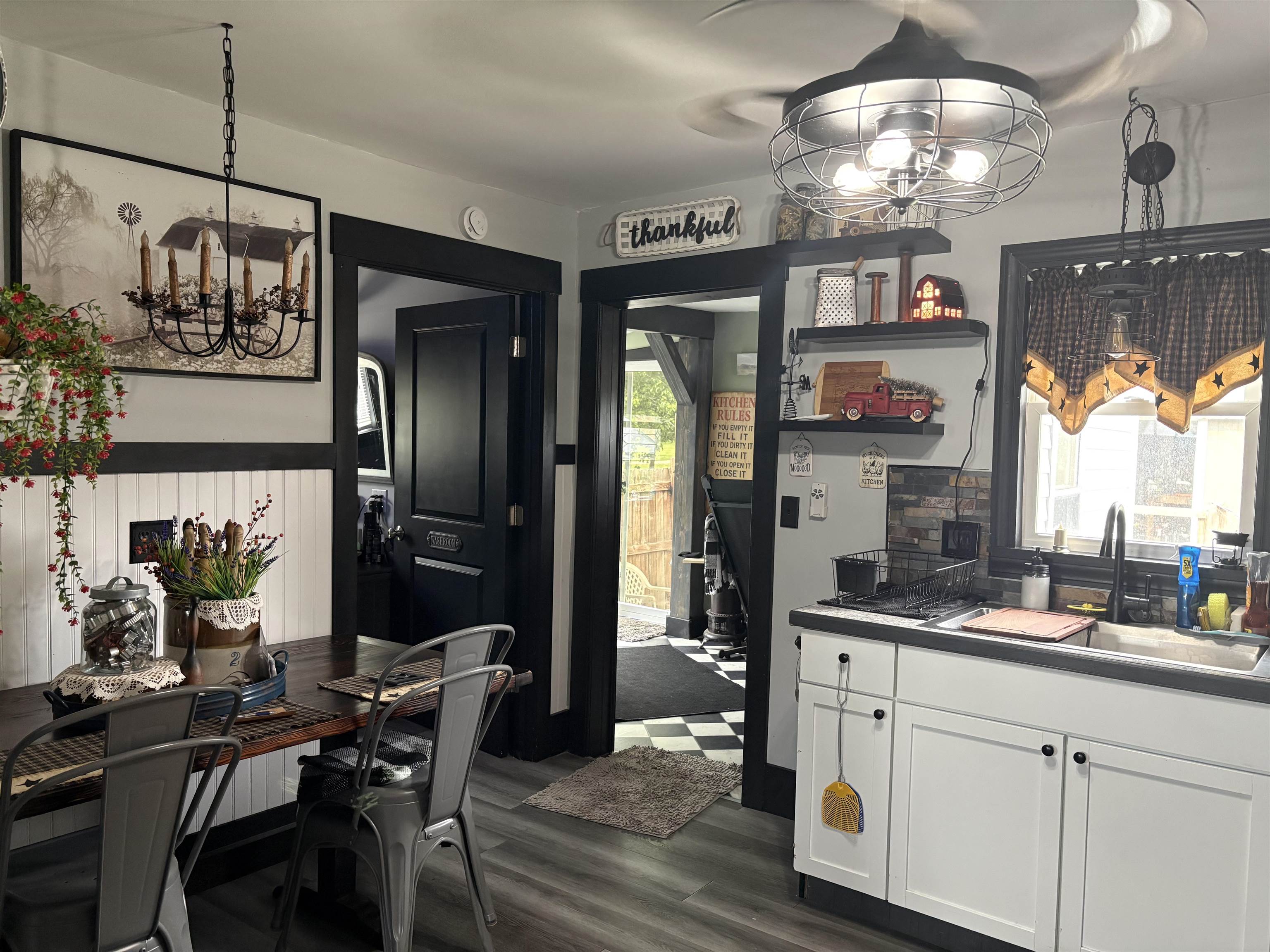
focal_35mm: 26
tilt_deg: -3.6
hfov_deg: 67.3
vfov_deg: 53.1
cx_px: 635
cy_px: 476
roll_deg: +0.1
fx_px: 954
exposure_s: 1/60
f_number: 1.6
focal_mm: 5.96
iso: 400
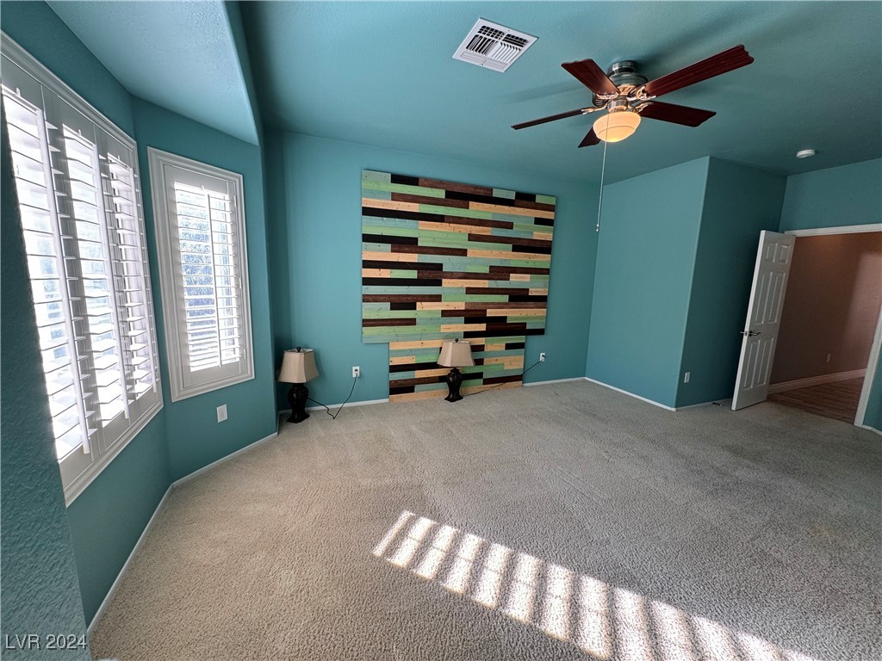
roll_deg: -1.8
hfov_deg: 102.1
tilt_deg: -9.2
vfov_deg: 85.7
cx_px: 441
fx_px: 357
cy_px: 330
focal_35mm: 14
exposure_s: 1/99
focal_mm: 2.22
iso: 160
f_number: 2.2
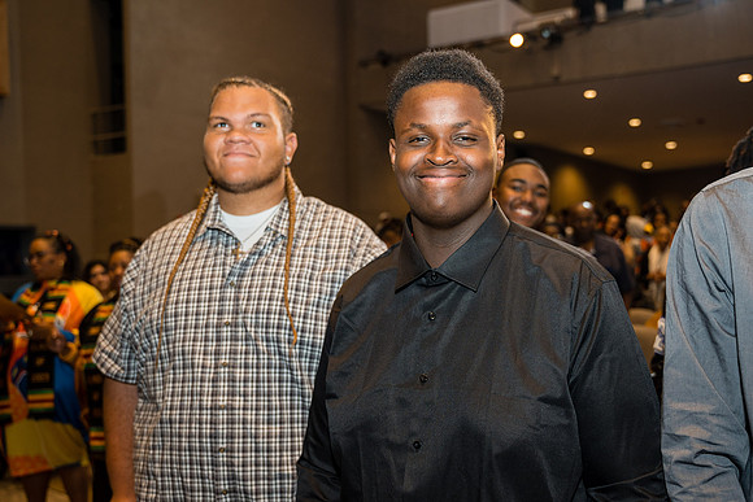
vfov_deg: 35.9
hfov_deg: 51.8
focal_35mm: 37
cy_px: 287
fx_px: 773
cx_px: 420
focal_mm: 29.8
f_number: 2.8
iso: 640
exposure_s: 1/250
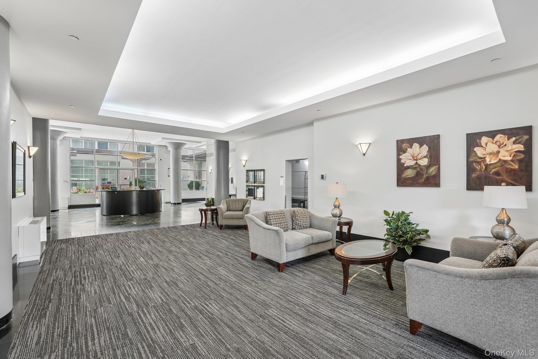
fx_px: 247
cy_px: 180
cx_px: 269
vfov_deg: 72.0
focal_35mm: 16
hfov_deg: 95.0
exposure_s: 1/25
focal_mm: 16.5
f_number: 8
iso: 400
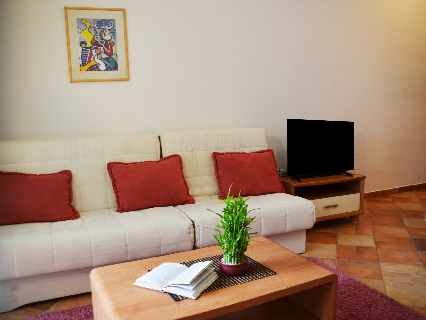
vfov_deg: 46.8
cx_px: 226
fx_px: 369
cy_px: 158
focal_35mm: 30
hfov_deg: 59.9
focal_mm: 18
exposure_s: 1/25
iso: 125
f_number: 3.5
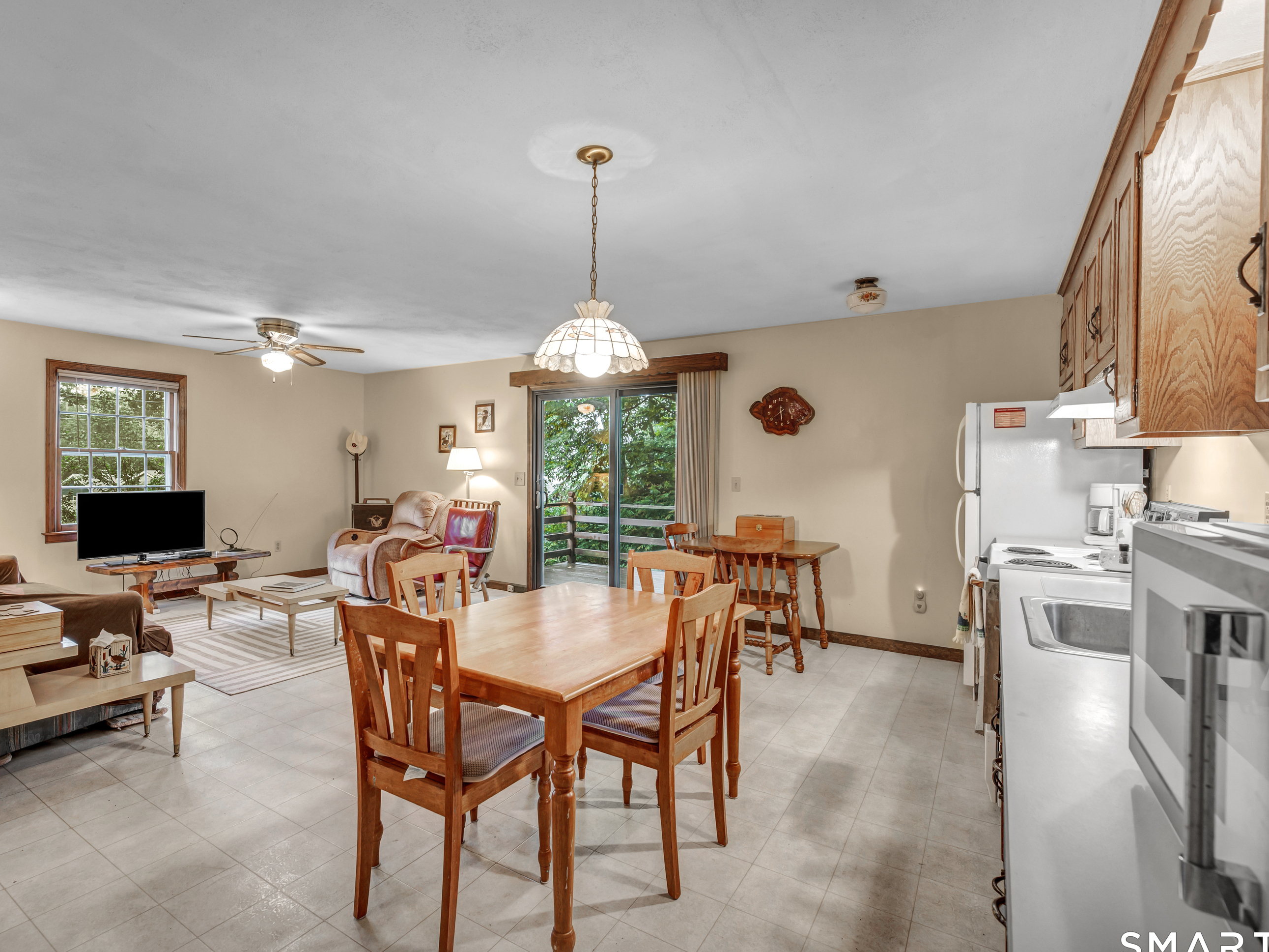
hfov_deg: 94.3
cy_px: 469
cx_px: 590
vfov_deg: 78.1
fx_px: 587
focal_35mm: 16
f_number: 7.1
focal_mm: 14
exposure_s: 1/5
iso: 320
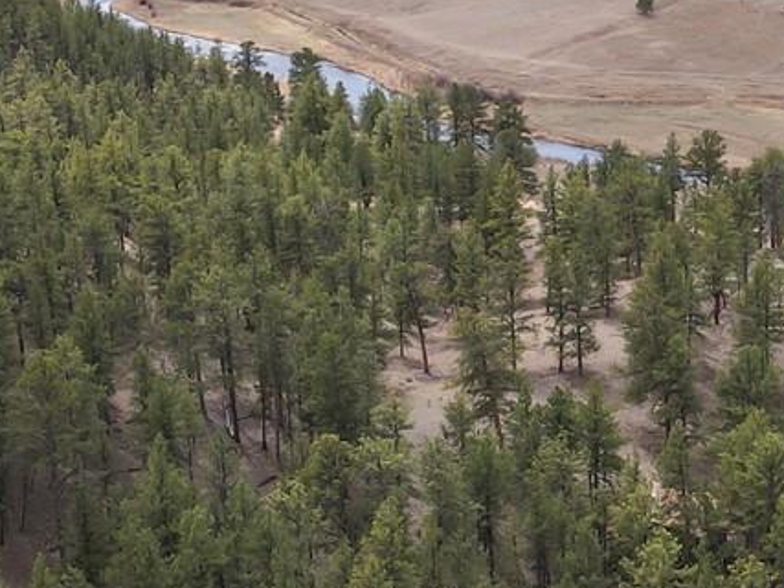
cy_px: 204
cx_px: 722
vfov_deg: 16.4
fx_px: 2038
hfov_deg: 21.3
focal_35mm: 90
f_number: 2.8
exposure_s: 1/320
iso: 100
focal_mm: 4.5
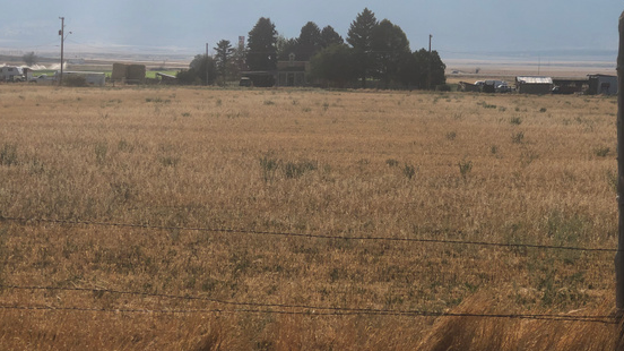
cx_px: 311
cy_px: 127
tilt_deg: -5.1
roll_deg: -0.6
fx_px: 1191
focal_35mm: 72
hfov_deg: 29.4
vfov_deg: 16.7
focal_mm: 6.6
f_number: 2.8
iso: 20
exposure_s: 1/1715
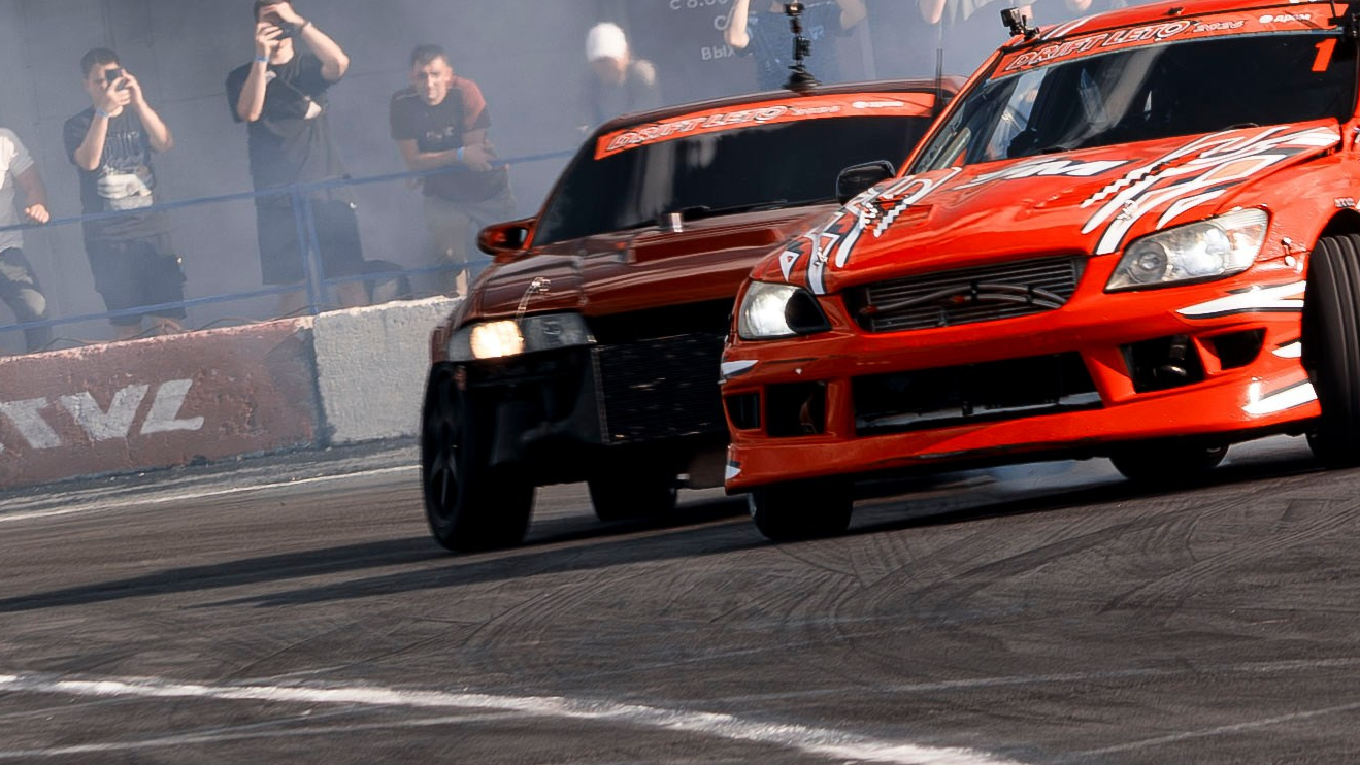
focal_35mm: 469
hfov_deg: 4.6
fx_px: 16913
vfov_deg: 2.6
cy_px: 200
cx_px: 1201
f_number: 9
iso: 100
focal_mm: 100
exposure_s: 1/125
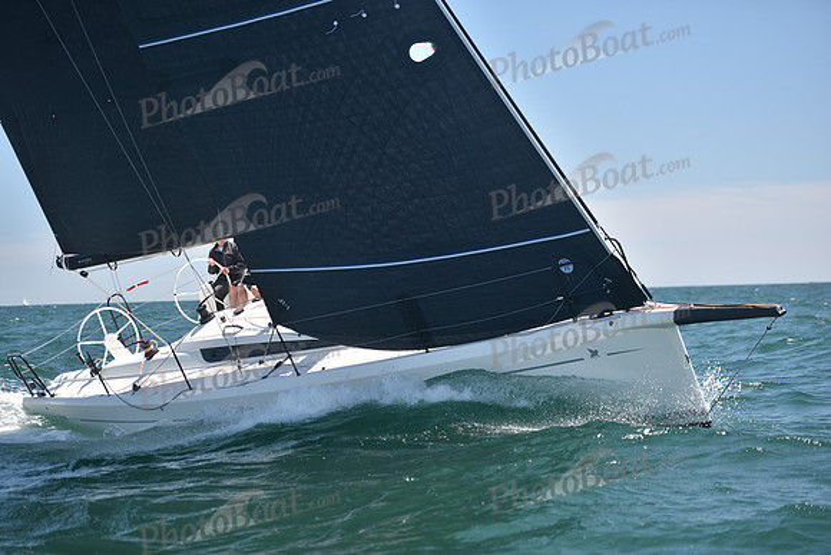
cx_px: 416
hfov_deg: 21.5
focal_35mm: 95
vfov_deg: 14.4
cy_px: 278
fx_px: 2193
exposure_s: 1/1000
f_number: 2.8
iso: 200
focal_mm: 95
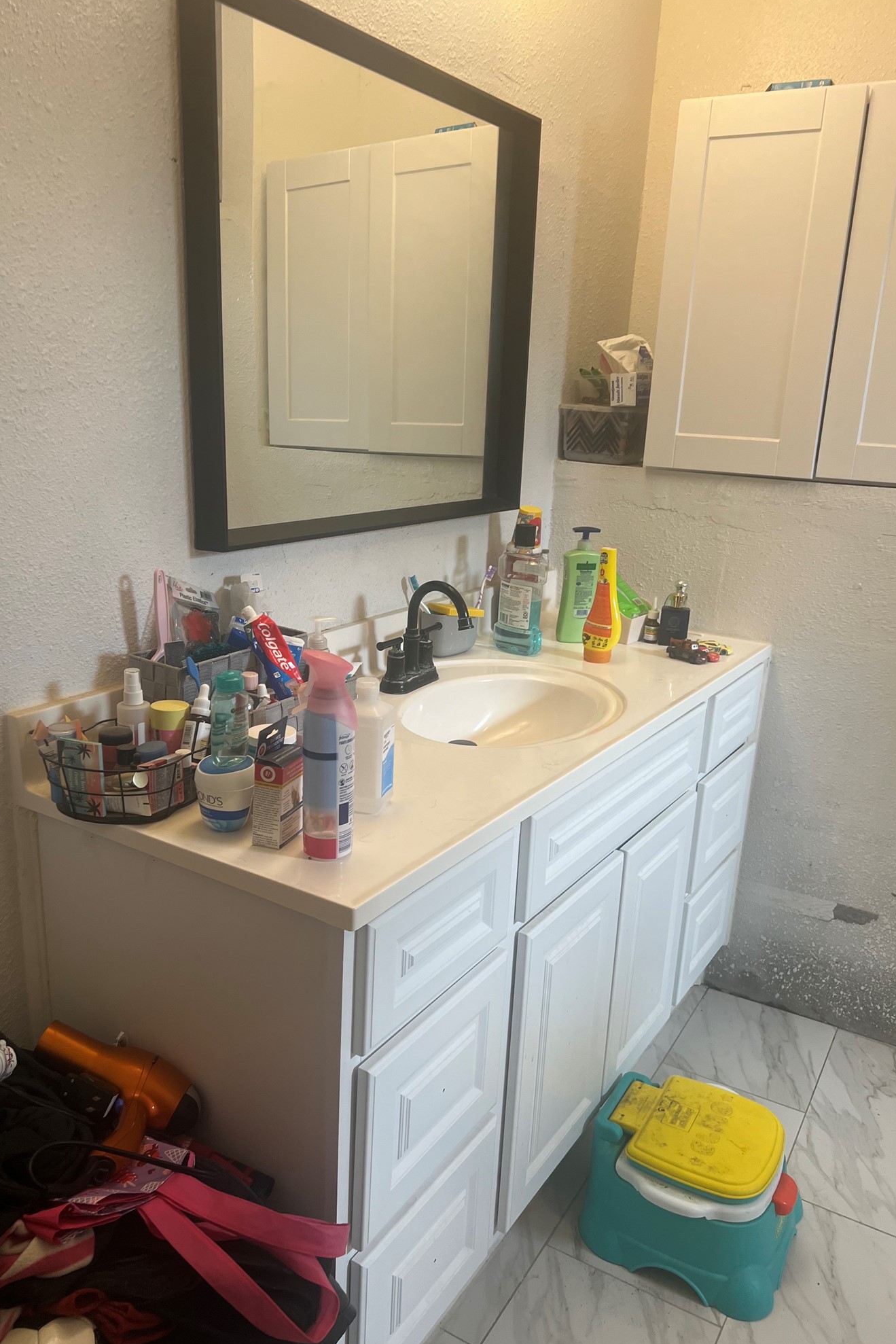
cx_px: 435
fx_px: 1045
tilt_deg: -13.9
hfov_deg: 46.4
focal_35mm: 28
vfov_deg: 65.5
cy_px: 667
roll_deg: -1.5
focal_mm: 5.7
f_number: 1.5
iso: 64
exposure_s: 1/60
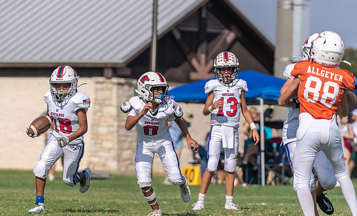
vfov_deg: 3.5
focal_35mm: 362
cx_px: 66
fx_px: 3490
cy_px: 127
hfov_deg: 5.8
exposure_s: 1/2500
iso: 100
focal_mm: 200
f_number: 3.5
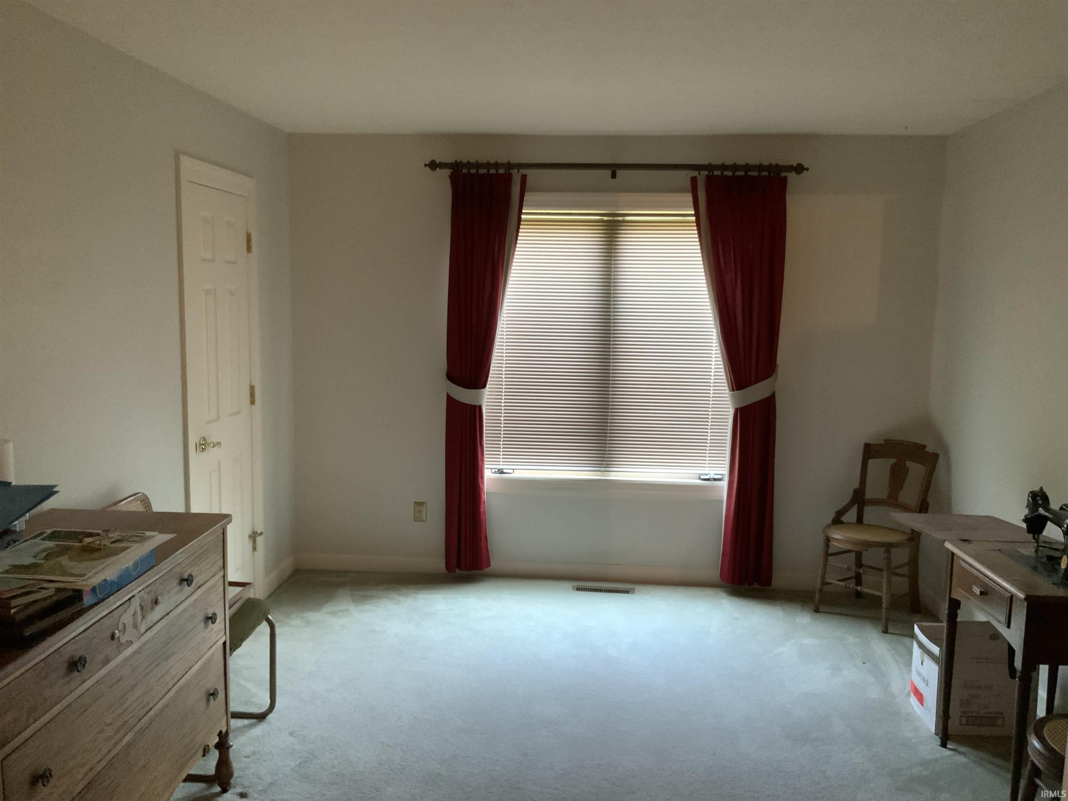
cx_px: 534
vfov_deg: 48.2
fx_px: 895
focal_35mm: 29
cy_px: 400
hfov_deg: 61.7
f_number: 1.8
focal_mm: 3
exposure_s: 1/30
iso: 400
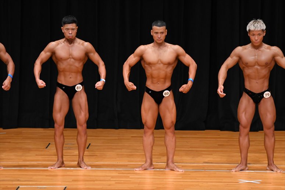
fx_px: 2136
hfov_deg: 7.6
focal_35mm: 270
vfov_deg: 5.1
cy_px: 95
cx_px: 142
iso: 3200
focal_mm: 180
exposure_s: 1/400
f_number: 5.6
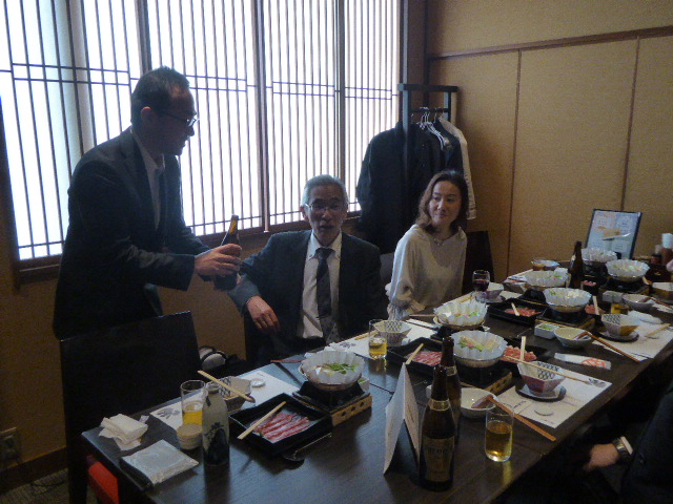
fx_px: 564
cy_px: 252
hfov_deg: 61.7
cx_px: 336
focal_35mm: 29
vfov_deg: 48.2
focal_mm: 5
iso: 800
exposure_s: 1/80
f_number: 3.5
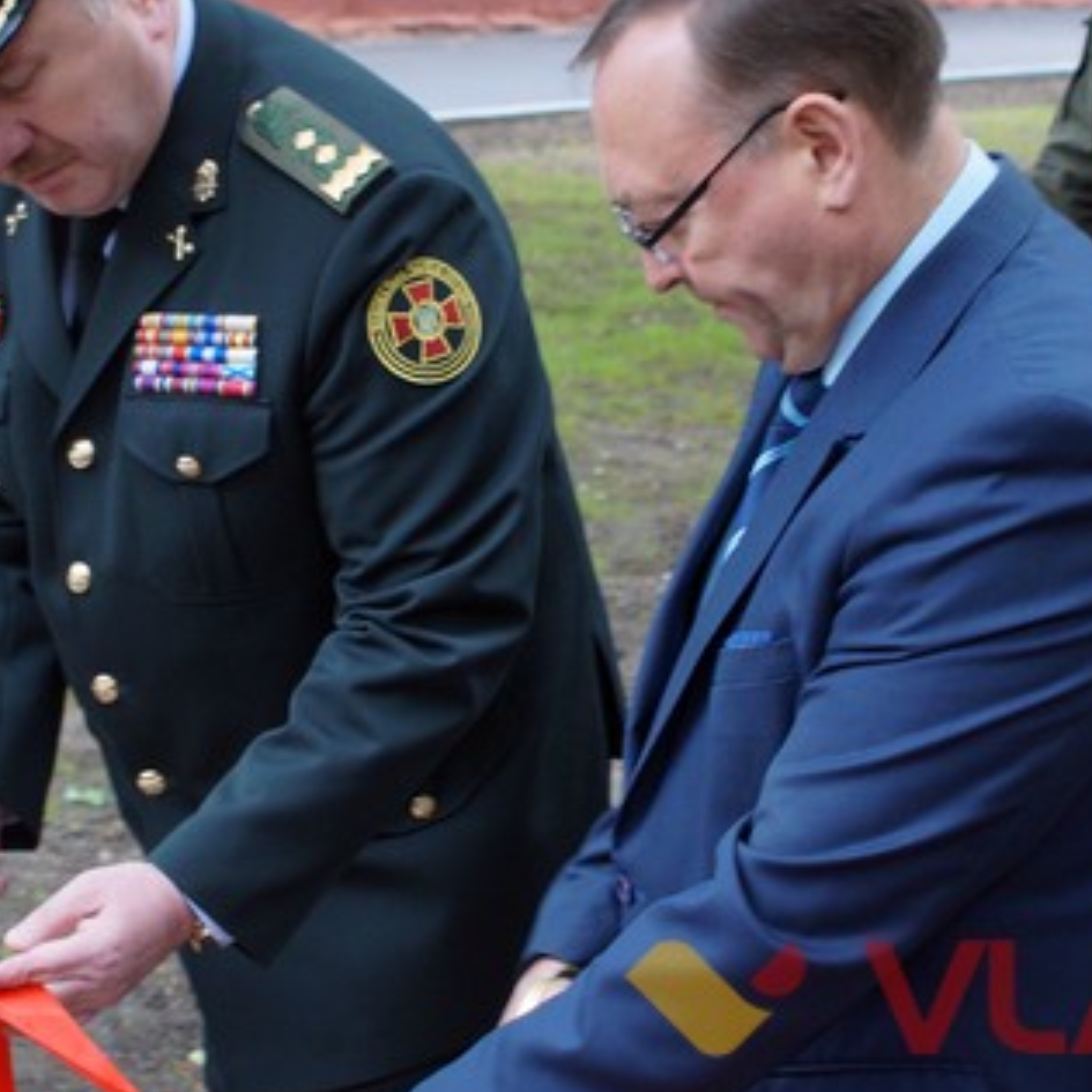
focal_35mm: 99
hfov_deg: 17.6
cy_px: 529
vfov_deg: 17.6
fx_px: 3531
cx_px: 416
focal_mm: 35
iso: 400
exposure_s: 1/60
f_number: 5.6
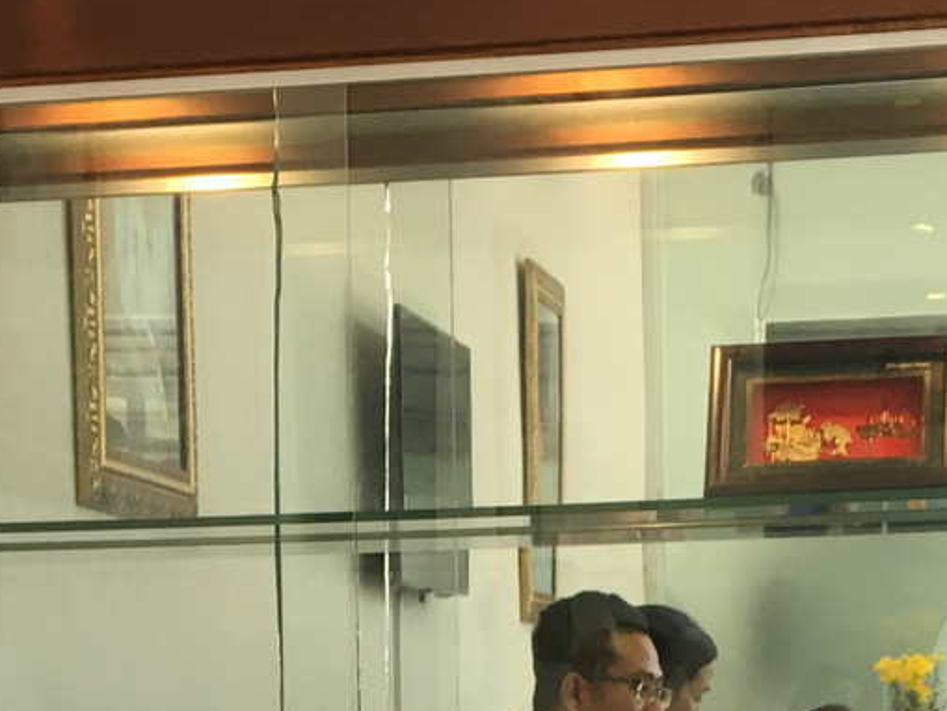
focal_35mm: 114
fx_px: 3119
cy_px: 1327
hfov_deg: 17.3
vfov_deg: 11.9
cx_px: 419
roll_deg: +0.8
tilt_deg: -10.2
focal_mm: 4.15
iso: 25
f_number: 2.2
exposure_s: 1/33
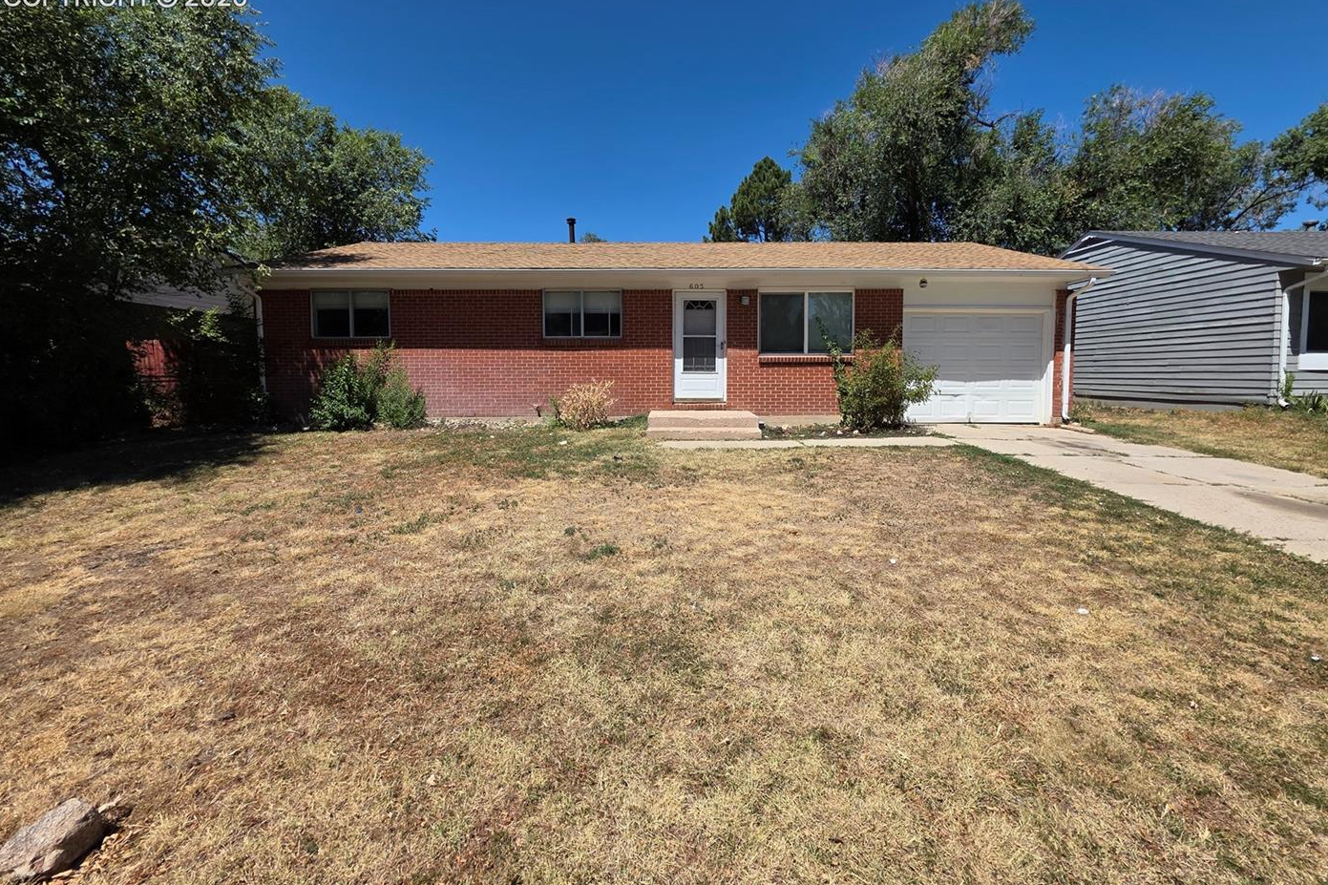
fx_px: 516
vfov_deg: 81.0
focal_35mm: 14
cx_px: 675
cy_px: 404
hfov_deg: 104.3
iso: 40
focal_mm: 2.2
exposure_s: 1/2497
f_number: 1.9
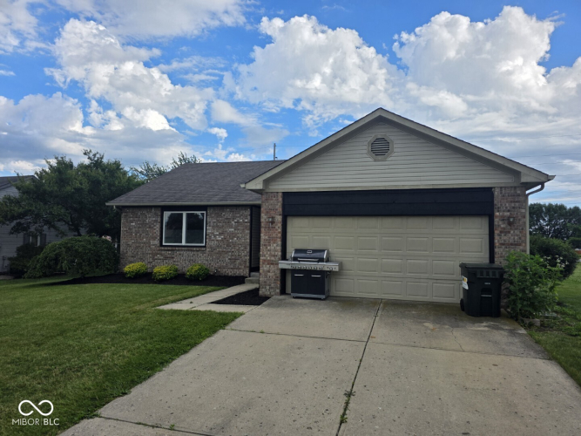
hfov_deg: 73.9
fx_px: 386
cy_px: 218
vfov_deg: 58.9
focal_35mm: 23
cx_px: 290
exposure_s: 1/4333
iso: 80
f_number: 1.7
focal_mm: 6.3
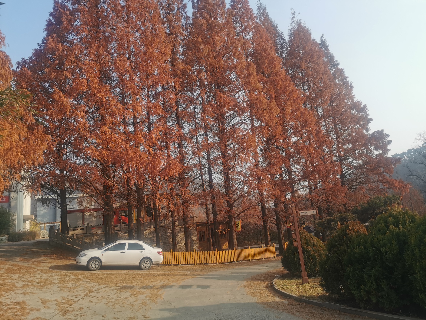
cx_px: 213
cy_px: 160
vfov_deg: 51.4
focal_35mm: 27
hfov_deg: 65.3
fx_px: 332
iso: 50
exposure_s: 1/1458
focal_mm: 5.56
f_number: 1.6
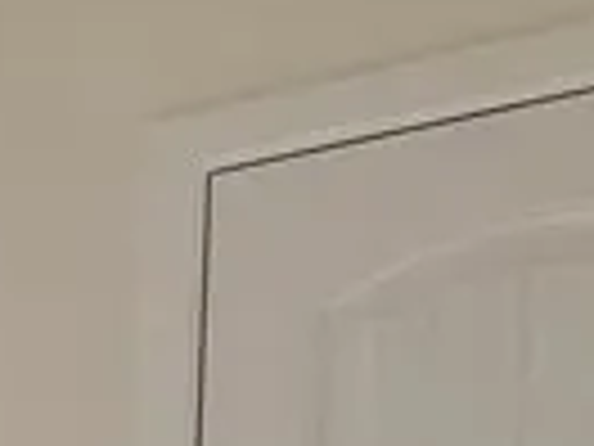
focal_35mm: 109
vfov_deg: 11.6
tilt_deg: -0.6
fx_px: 1870
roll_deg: -1.8
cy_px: 1014
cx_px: -860
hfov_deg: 13.2
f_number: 2.2
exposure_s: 1/214
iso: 40
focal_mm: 2.22
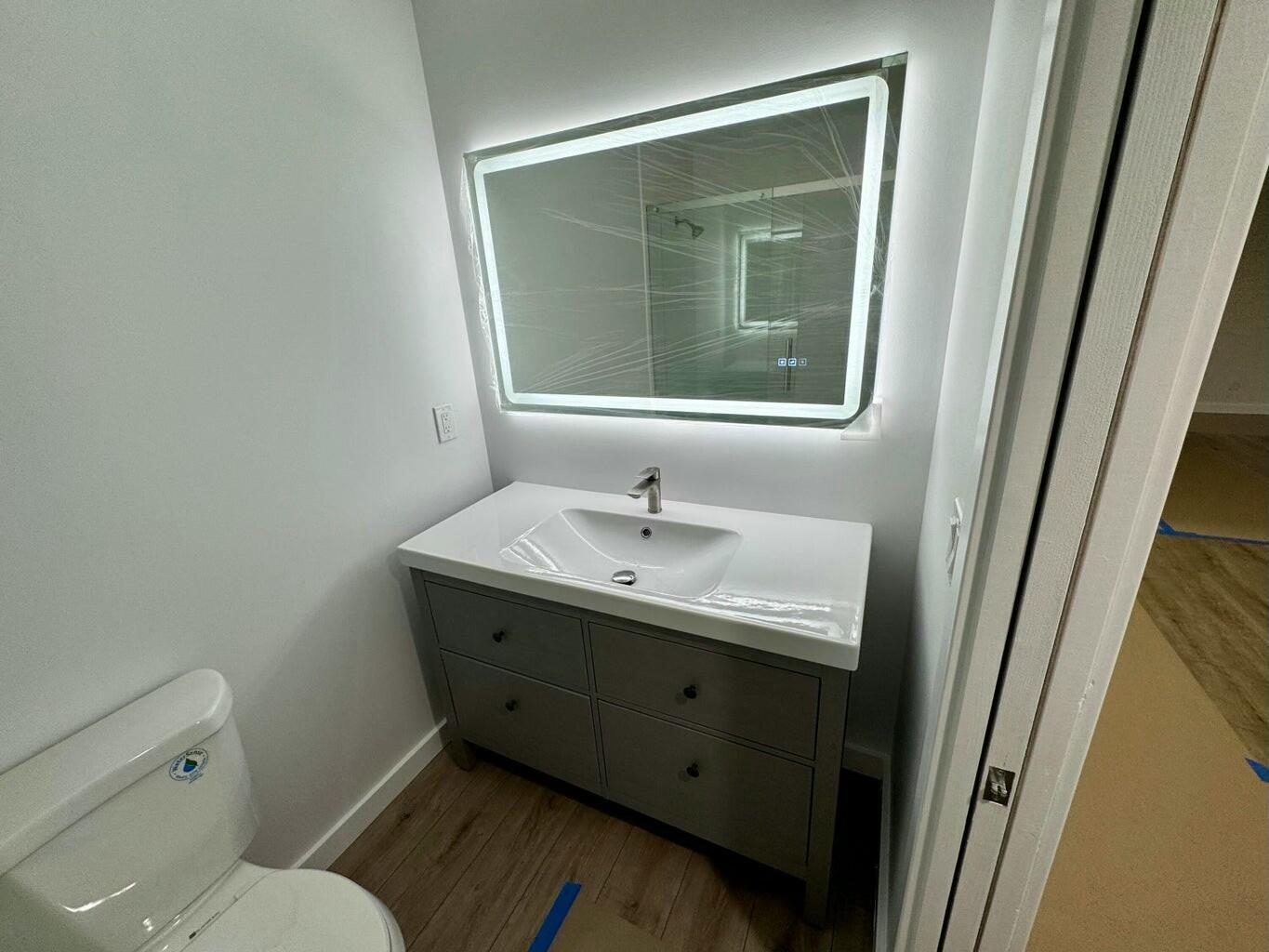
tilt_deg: -18.4
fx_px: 513
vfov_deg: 85.7
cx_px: 634
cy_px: 476
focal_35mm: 14
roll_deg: +4.4
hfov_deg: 102.1
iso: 50
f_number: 2.2
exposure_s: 1/100
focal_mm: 2.22
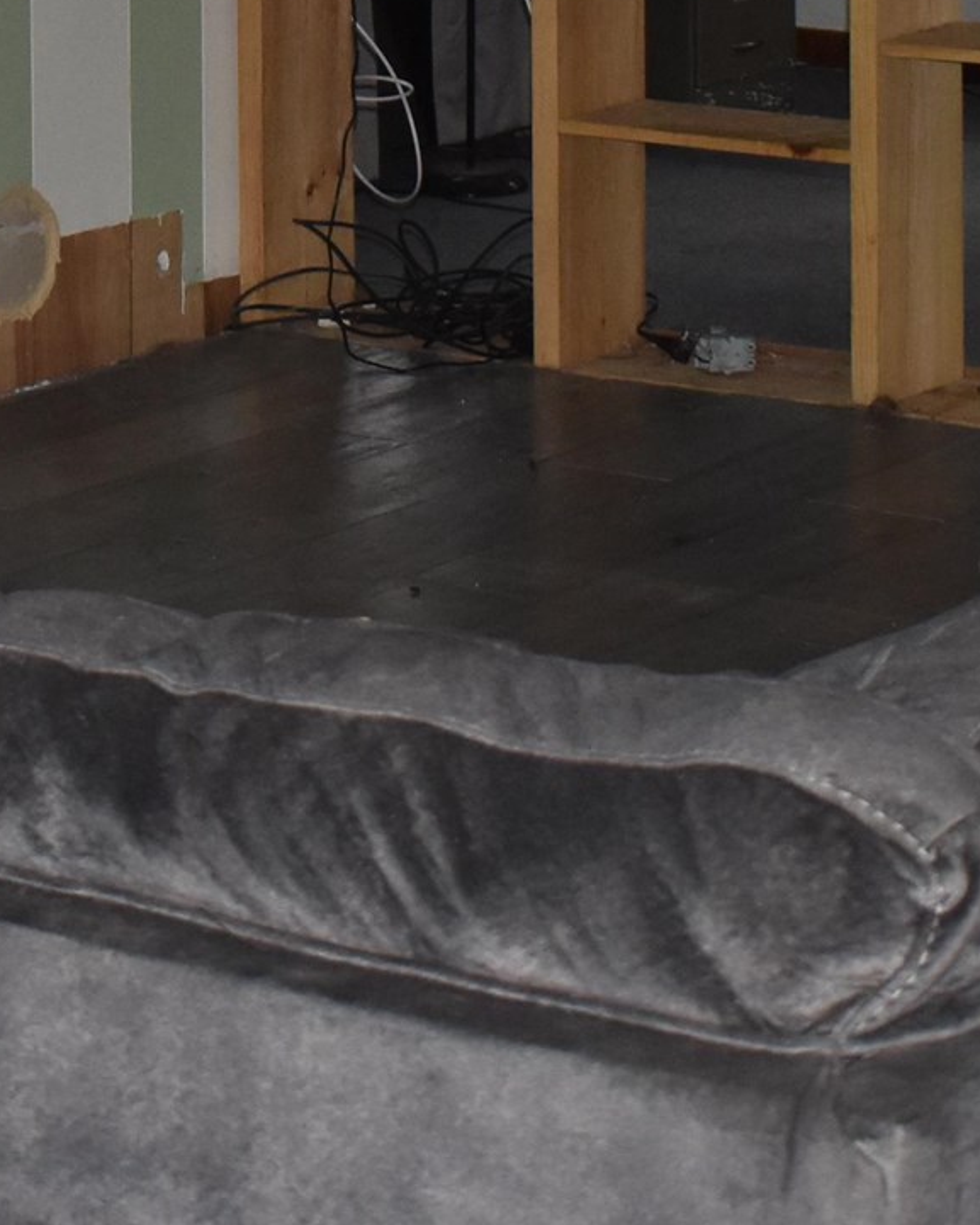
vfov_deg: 12.9
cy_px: -352
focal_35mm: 144
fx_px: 5220
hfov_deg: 10.7
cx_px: 279
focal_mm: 24
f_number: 3.8
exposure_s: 1/160
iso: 800
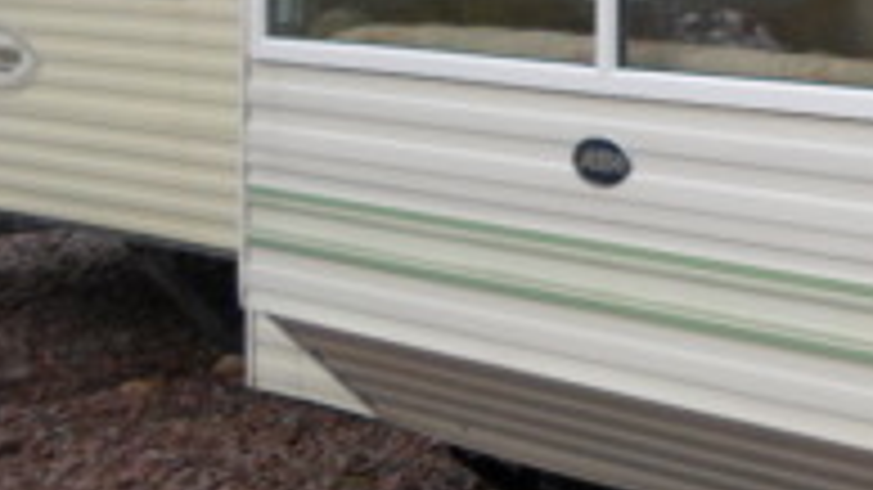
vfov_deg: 16.4
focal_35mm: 72
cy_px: -9
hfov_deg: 25.5
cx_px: 1116
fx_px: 1666
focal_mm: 4.5
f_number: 2.5
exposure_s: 1/350
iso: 80
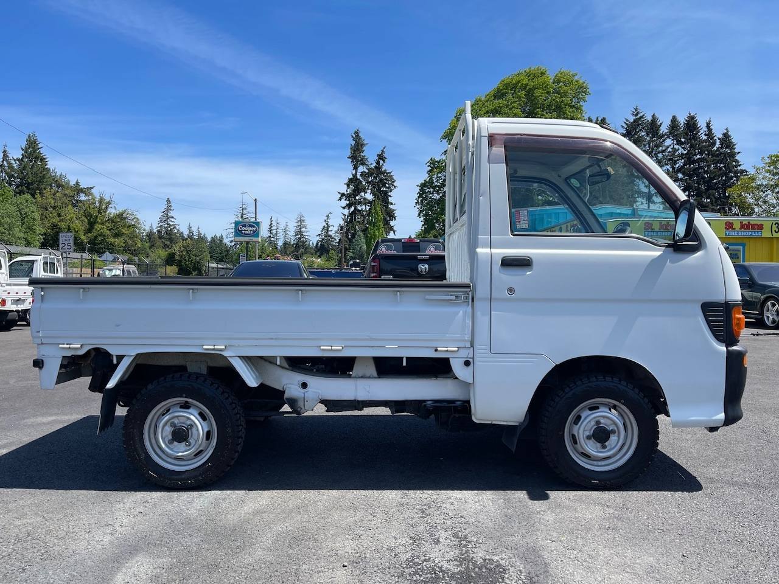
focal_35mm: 25
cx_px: 390
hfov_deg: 69.4
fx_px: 563
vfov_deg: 54.9
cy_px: 292
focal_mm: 5.1
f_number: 1.6
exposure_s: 1/2488
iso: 32
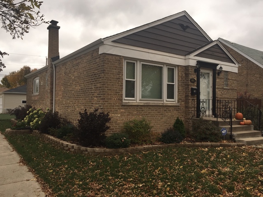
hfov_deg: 61.7
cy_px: 98
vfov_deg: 48.2
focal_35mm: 29
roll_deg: -1.5
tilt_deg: +1.6
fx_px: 220
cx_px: 132
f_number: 2.2
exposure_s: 1/920
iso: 32
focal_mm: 4.15
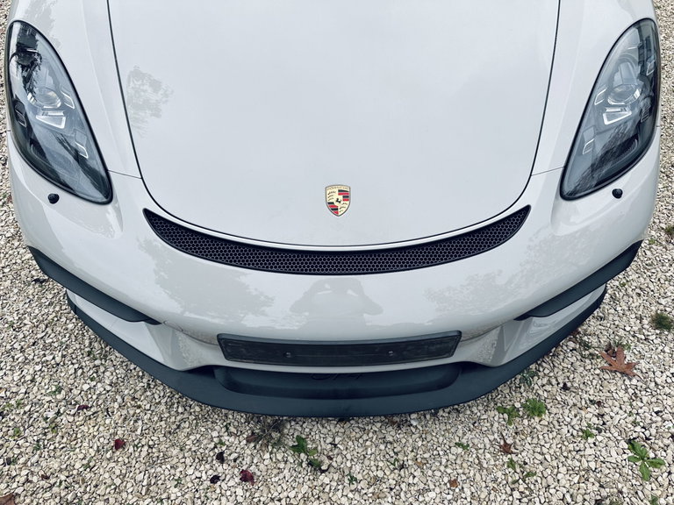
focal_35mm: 24
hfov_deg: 71.6
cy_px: 252
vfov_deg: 56.8
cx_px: 337
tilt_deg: -52.9
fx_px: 467
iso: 80
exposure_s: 1/709
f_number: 1.78
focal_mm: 6.86
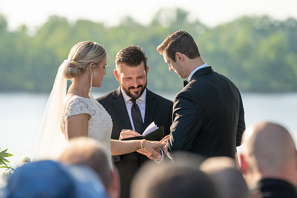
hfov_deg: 8.5
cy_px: 88
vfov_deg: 5.7
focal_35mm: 241
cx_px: 118
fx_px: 1987
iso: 100
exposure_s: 1/640
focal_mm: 200
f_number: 4
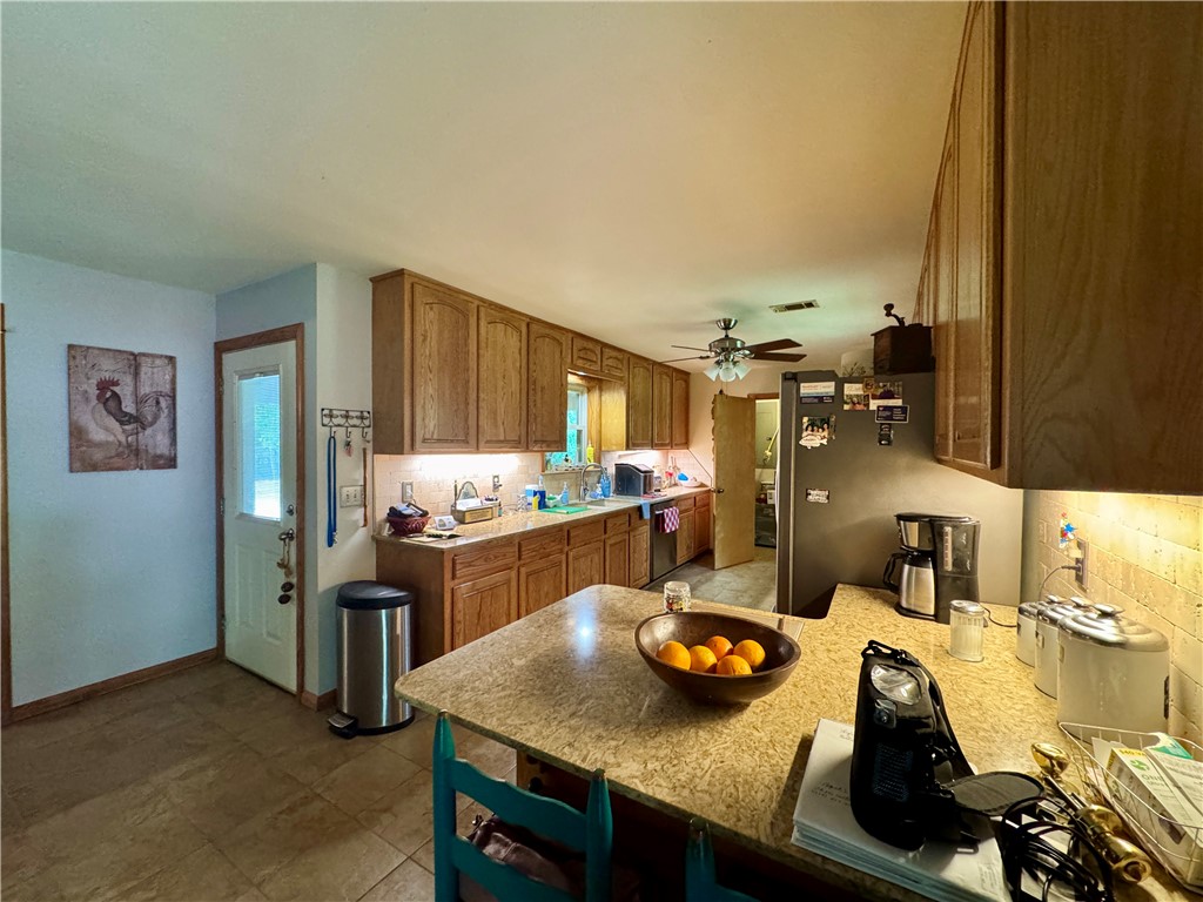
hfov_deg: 102.1
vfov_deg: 85.7
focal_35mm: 14
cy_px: 451
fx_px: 487
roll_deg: -0.5
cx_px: 602
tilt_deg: -0.6
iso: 640
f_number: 2.2
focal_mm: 2.22
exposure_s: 1/60
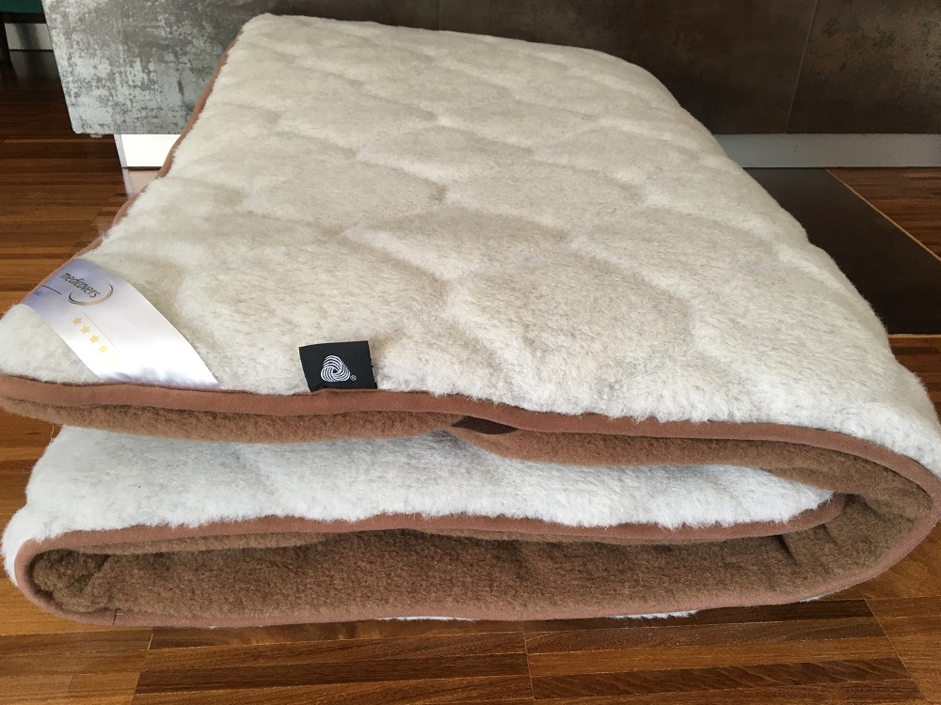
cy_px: 352
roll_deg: -2.3
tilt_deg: -33.7
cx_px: 470
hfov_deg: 61.7
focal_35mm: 29
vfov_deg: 48.2
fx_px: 788
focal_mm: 4.15
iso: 50
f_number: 2.2
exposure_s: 1/33
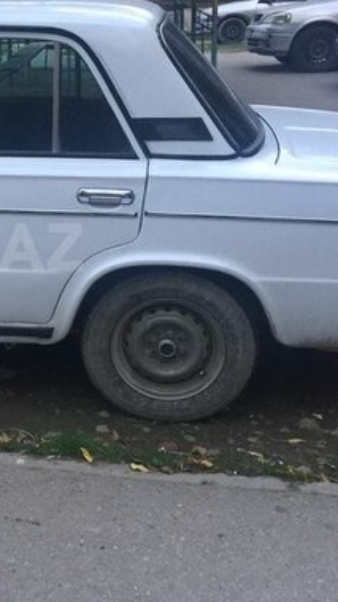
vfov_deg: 37.7
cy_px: 247
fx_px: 877
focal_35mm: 55
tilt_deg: -17.3
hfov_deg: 20.3
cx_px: -79
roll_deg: +1.8
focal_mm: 4.15
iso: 160
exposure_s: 1/33
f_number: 2.2
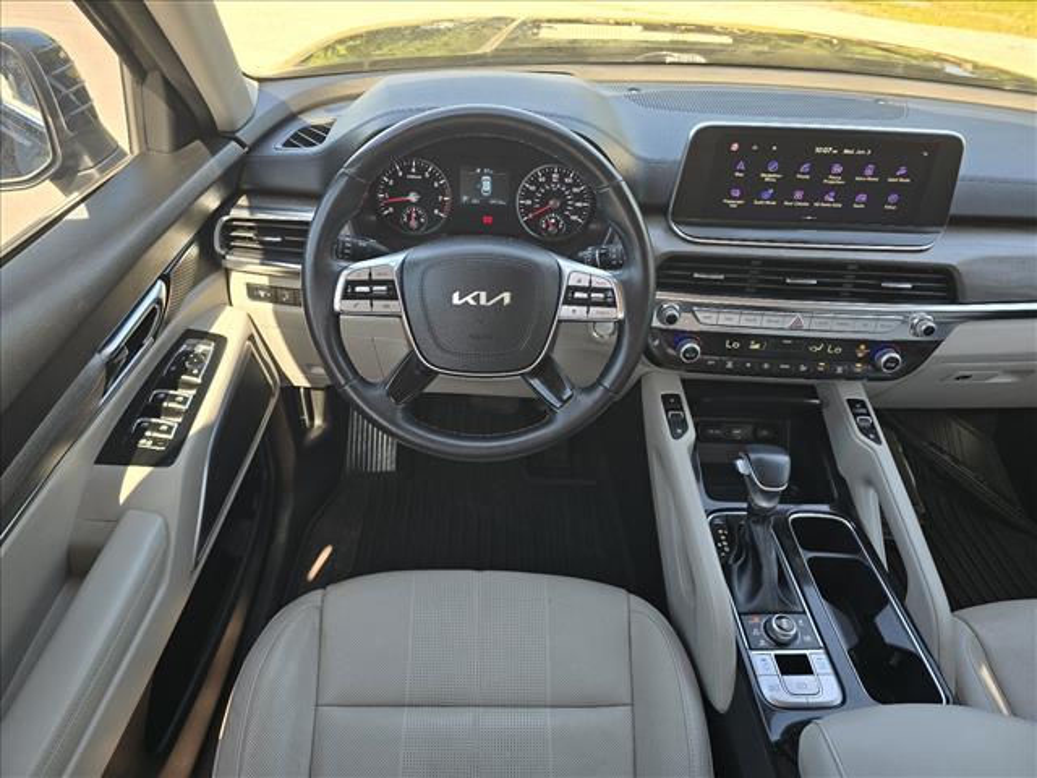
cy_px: 389
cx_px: 518
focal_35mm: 23
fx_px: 689
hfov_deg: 73.9
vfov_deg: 58.9
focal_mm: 6.3
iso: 80
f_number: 1.7
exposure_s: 1/182
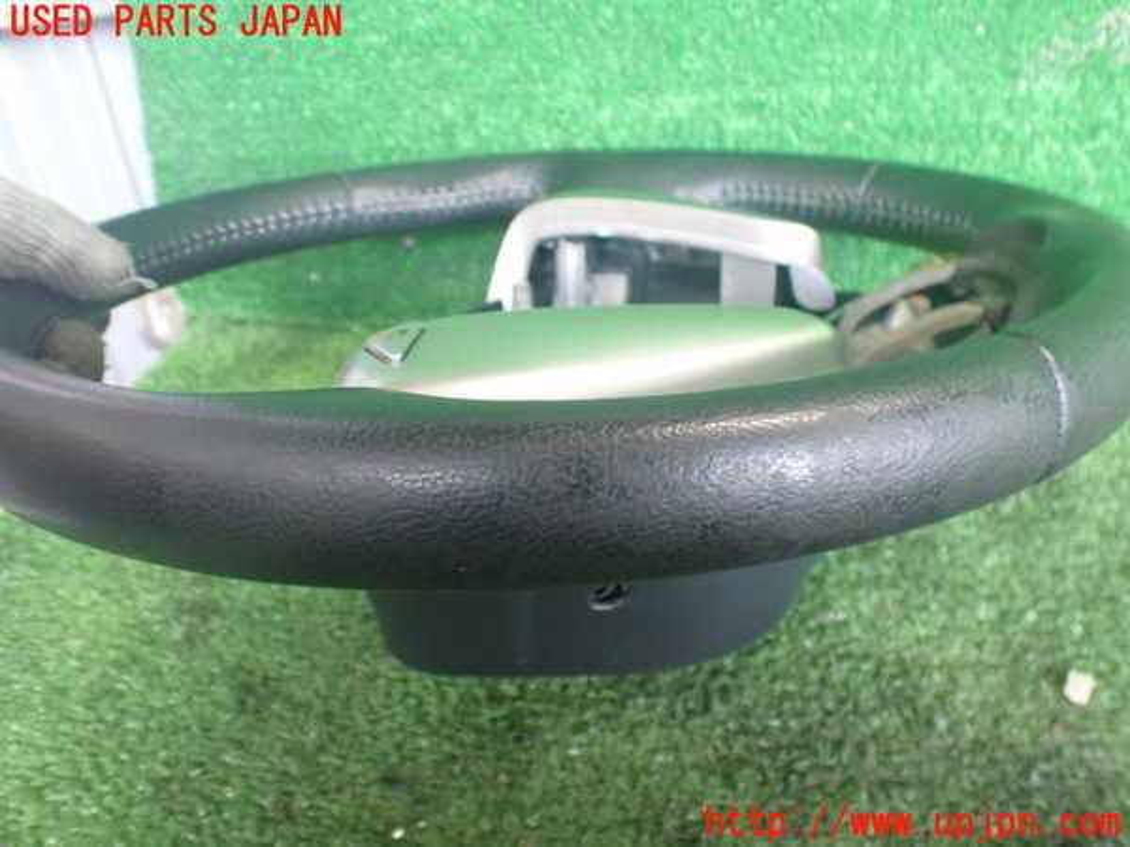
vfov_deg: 46.8
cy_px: 424
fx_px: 979
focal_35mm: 30
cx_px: 565
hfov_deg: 60.0
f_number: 2.3
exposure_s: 1/80
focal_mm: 5.4
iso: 800
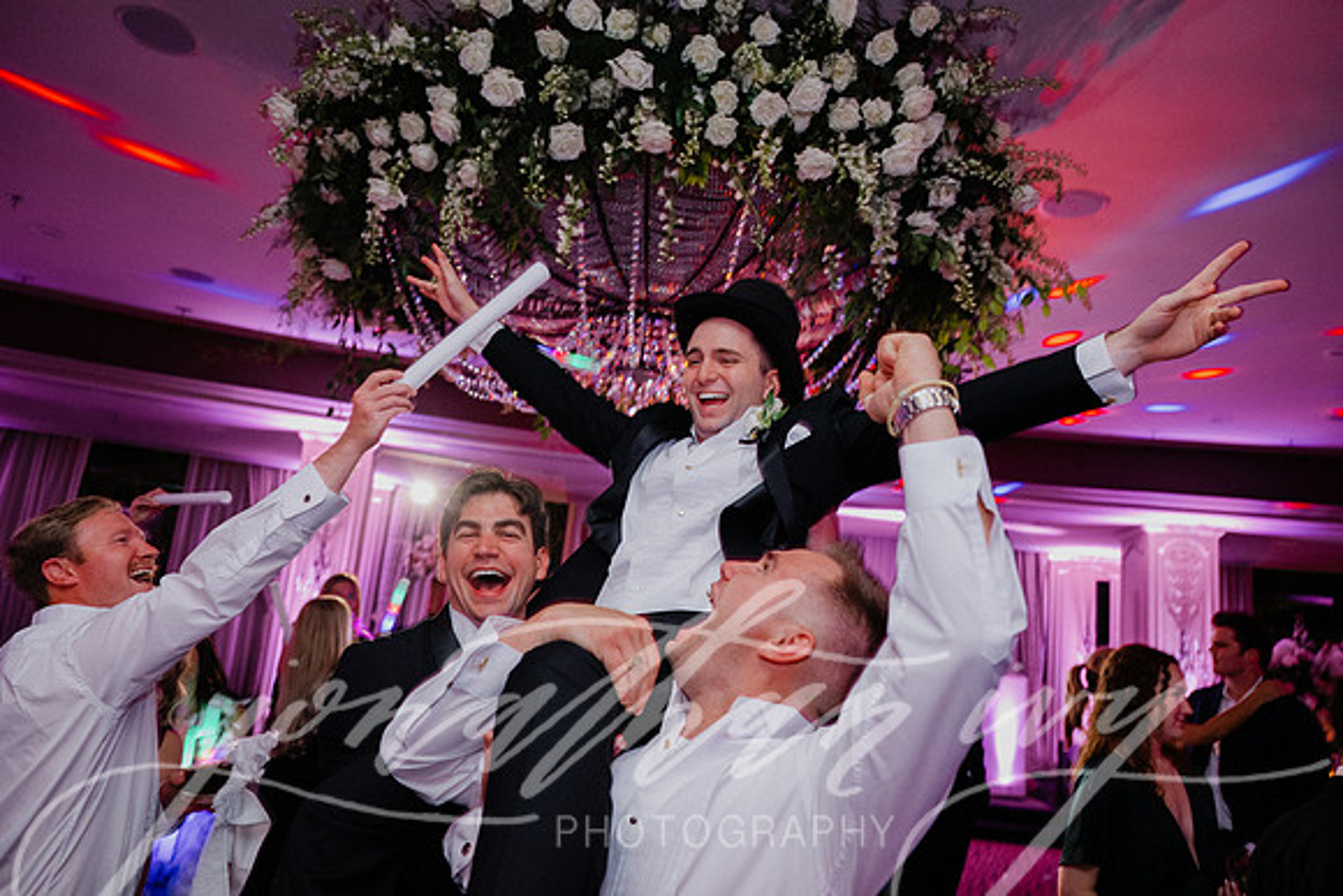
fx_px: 896
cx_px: 672
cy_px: 448
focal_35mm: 24
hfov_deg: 73.7
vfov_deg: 53.2
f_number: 3.2
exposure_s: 1/50
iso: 2000
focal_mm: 24
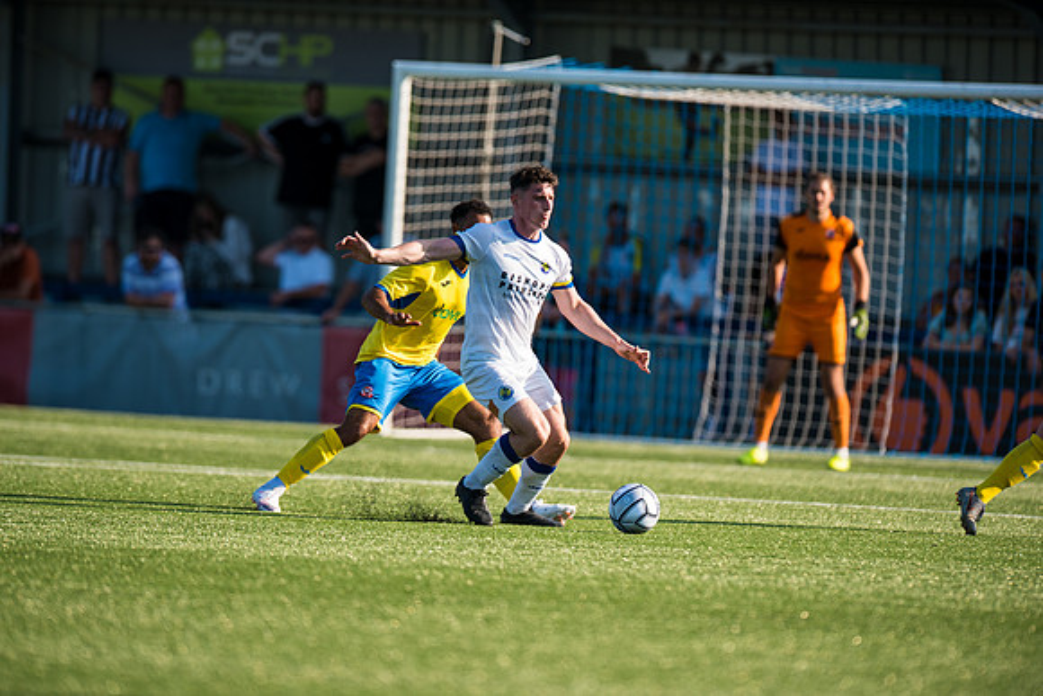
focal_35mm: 400
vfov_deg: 3.4
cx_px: 522
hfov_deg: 5.2
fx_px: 11591
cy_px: 348
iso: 200
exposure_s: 1/1600
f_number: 5
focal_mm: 400
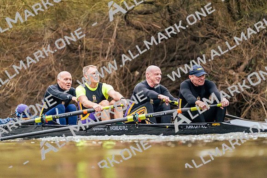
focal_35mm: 426
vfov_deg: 3.2
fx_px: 3160
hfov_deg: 4.8
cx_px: 134
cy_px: 89
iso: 6400
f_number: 6.3
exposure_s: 1/2000
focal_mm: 426
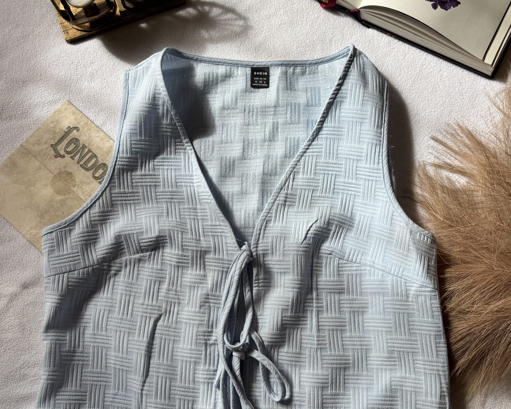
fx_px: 529
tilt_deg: -78.4
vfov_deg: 42.2
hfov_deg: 51.5
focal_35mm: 35
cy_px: 227
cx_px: 252
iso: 32
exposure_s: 1/121
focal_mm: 5.96
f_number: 1.6
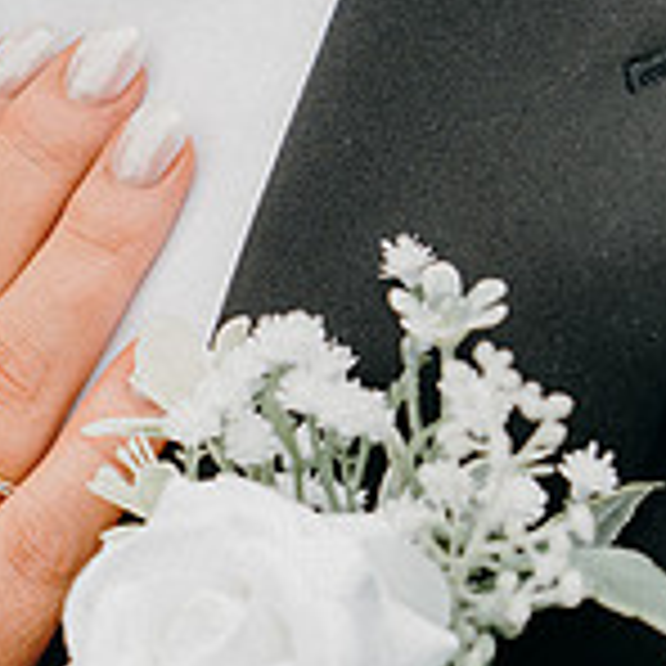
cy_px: 646
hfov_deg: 7.0
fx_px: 5442
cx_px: -126
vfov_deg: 7.0
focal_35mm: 250
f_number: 3.5
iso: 125
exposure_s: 1/200
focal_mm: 50
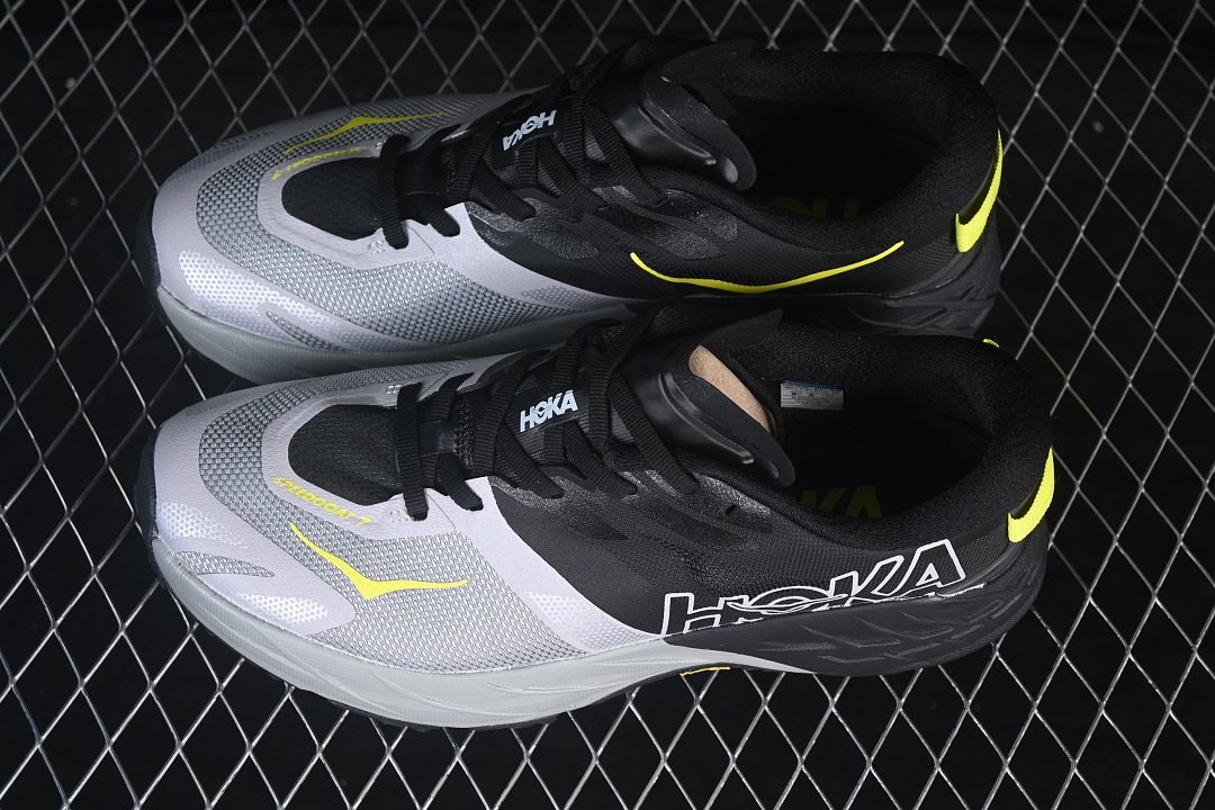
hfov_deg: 27.0
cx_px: 608
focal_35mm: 75
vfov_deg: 18.2
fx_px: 2531
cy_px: 405
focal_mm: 50
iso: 160
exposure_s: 1/60
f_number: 6.3
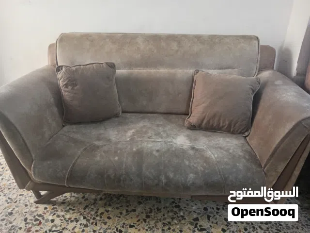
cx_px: 155
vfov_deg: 51.4
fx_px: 242
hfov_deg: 65.3
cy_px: 116
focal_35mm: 27
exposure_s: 1/33.3
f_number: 1.9
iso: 666
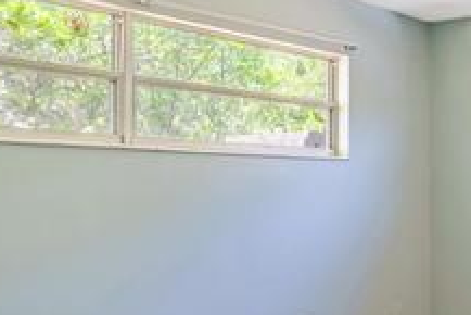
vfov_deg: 24.7
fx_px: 716
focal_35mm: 55
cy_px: 202
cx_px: 540
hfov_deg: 31.5
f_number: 9
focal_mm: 11
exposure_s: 1/200
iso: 250
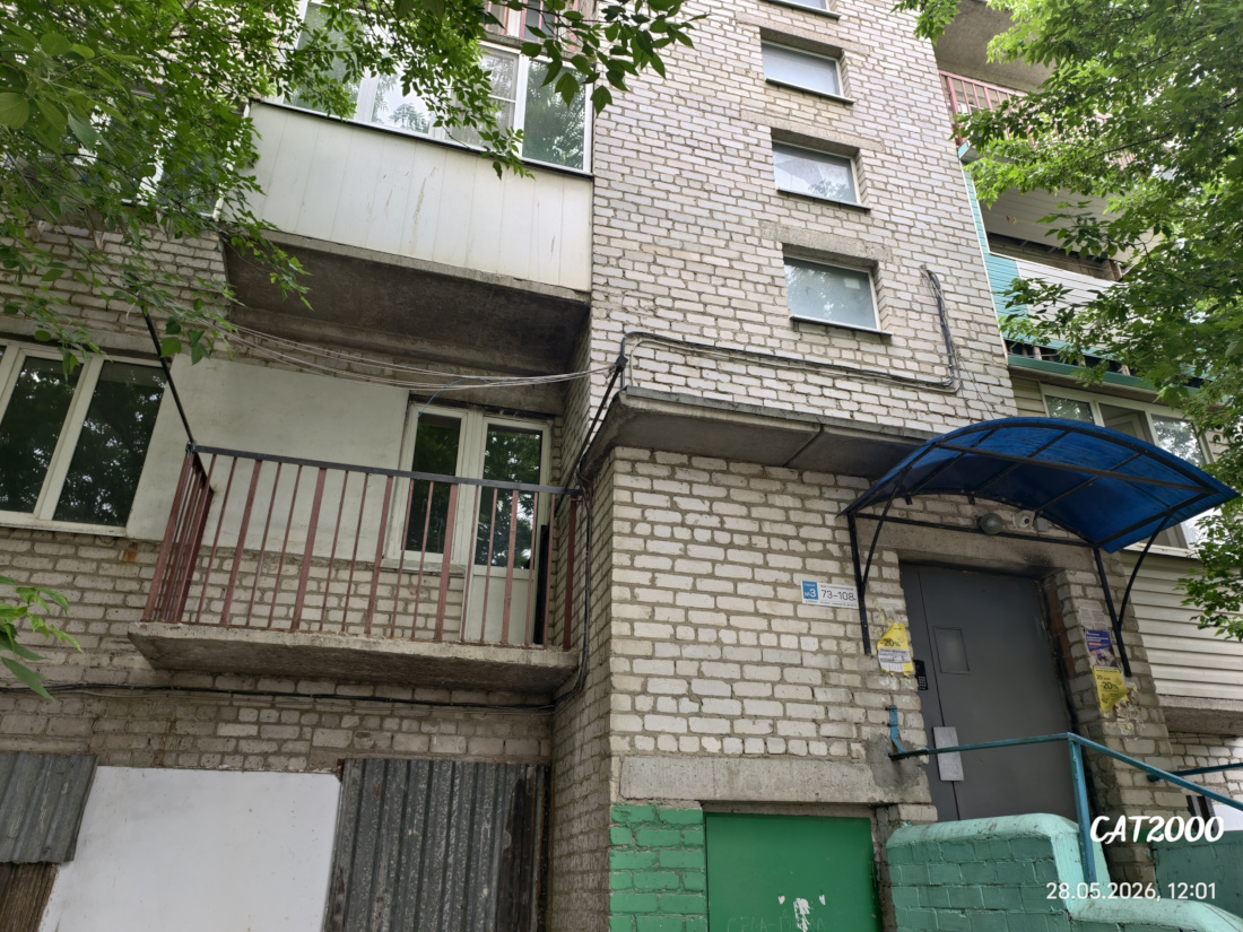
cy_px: 466
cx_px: 622
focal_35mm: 23
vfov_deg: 58.9
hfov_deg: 73.9
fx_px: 826
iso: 72
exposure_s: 1/267
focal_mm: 6.54
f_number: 1.57
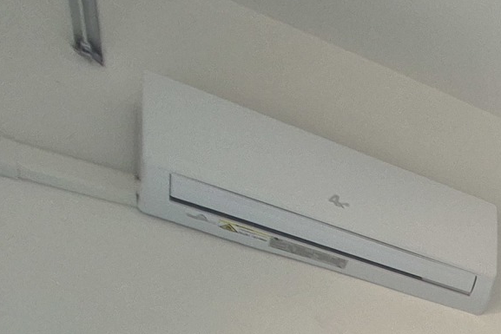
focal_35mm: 60
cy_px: 788
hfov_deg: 18.5
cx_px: 1037
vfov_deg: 14.8
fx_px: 835
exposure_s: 1/100
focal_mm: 2.2
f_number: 2.2
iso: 64
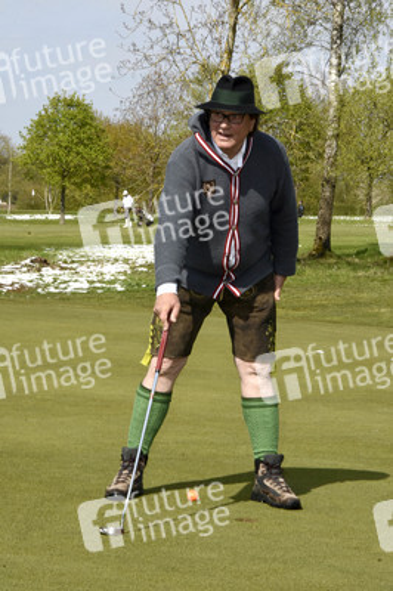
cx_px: 196
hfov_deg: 11.4
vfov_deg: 17.1
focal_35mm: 120
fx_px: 1968
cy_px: 296
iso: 500
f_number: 25
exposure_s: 1/160
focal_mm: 80
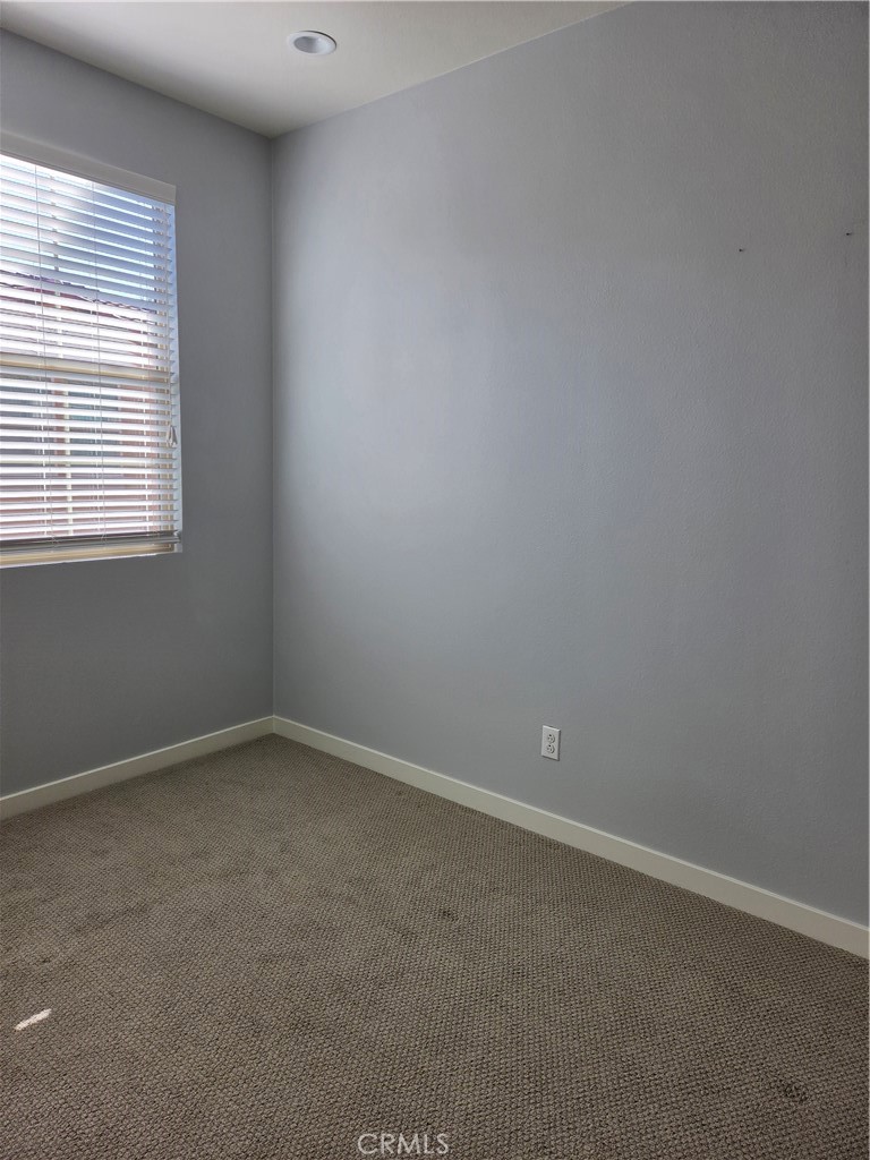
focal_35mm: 23
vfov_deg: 73.9
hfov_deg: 58.9
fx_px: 771
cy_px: 580
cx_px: 435
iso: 80
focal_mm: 5.4
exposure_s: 1/611
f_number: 1.8
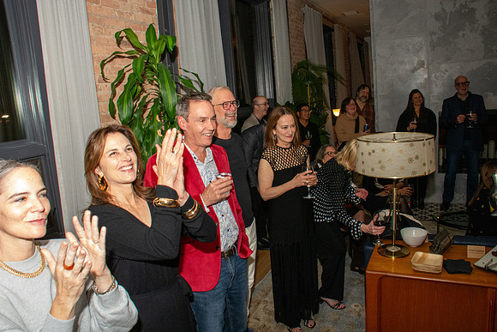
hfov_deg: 67.4
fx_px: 373
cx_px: 248
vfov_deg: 48.0
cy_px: 166
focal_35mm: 27
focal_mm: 18
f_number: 10
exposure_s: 1/160
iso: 5000
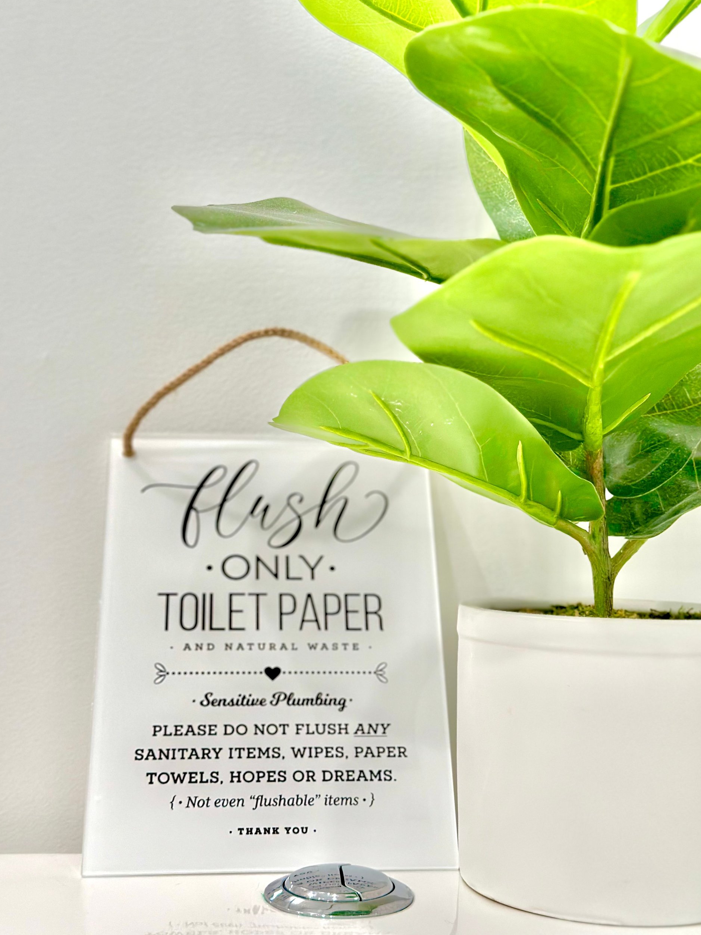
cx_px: 346
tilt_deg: +1.5
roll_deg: -0.5
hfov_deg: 29.7
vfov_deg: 38.9
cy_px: 463
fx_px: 1323
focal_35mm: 49
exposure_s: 1/120
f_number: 1.78
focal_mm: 6.86
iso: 160
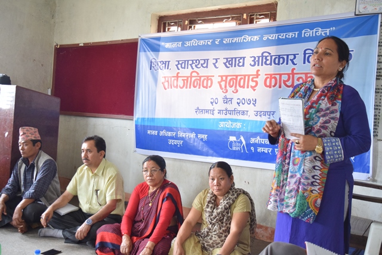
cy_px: 128
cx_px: 191
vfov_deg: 36.9
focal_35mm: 36
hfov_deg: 53.1
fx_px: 382
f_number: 4
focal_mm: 24
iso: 1100
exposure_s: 1/30
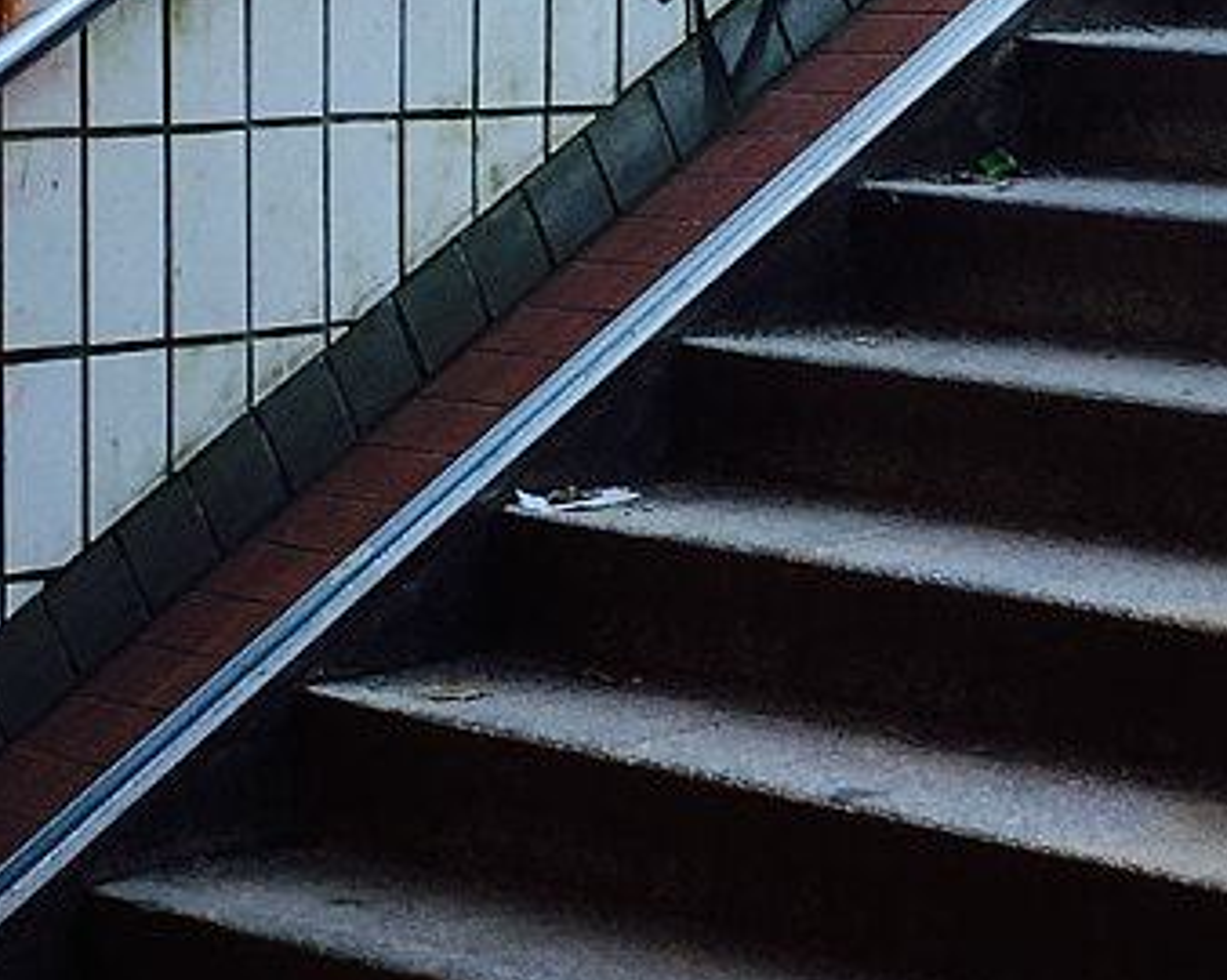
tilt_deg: -0.6
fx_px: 4863
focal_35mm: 134
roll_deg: -0.6
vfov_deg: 11.4
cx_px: 501
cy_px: 40
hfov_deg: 14.4
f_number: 2.2
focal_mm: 4.15
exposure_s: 1/100
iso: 25
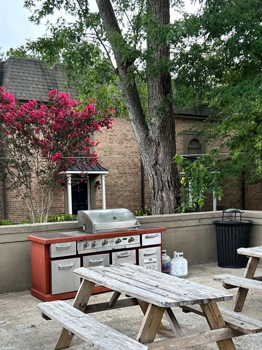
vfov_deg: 41.9
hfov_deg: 32.2
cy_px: 211
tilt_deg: -4.4
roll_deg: +1.5
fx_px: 454
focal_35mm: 45
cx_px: 132
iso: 50
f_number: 1.5
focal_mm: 5.7
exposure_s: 1/421
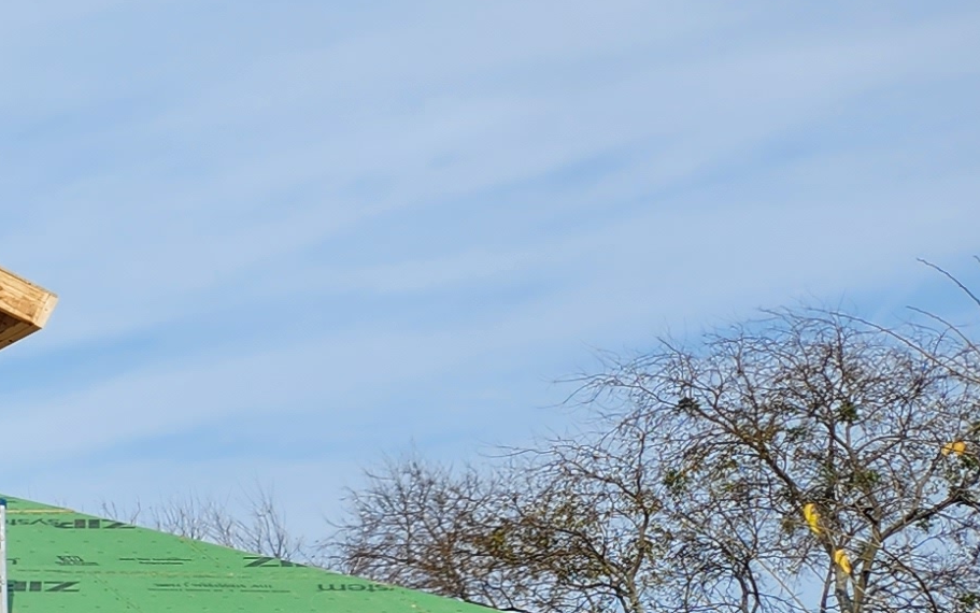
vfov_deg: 12.1
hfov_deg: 14.7
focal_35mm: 107
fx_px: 2859
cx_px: -1159
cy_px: 661
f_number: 1.8
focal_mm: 5.4
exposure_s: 1/1610
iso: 20
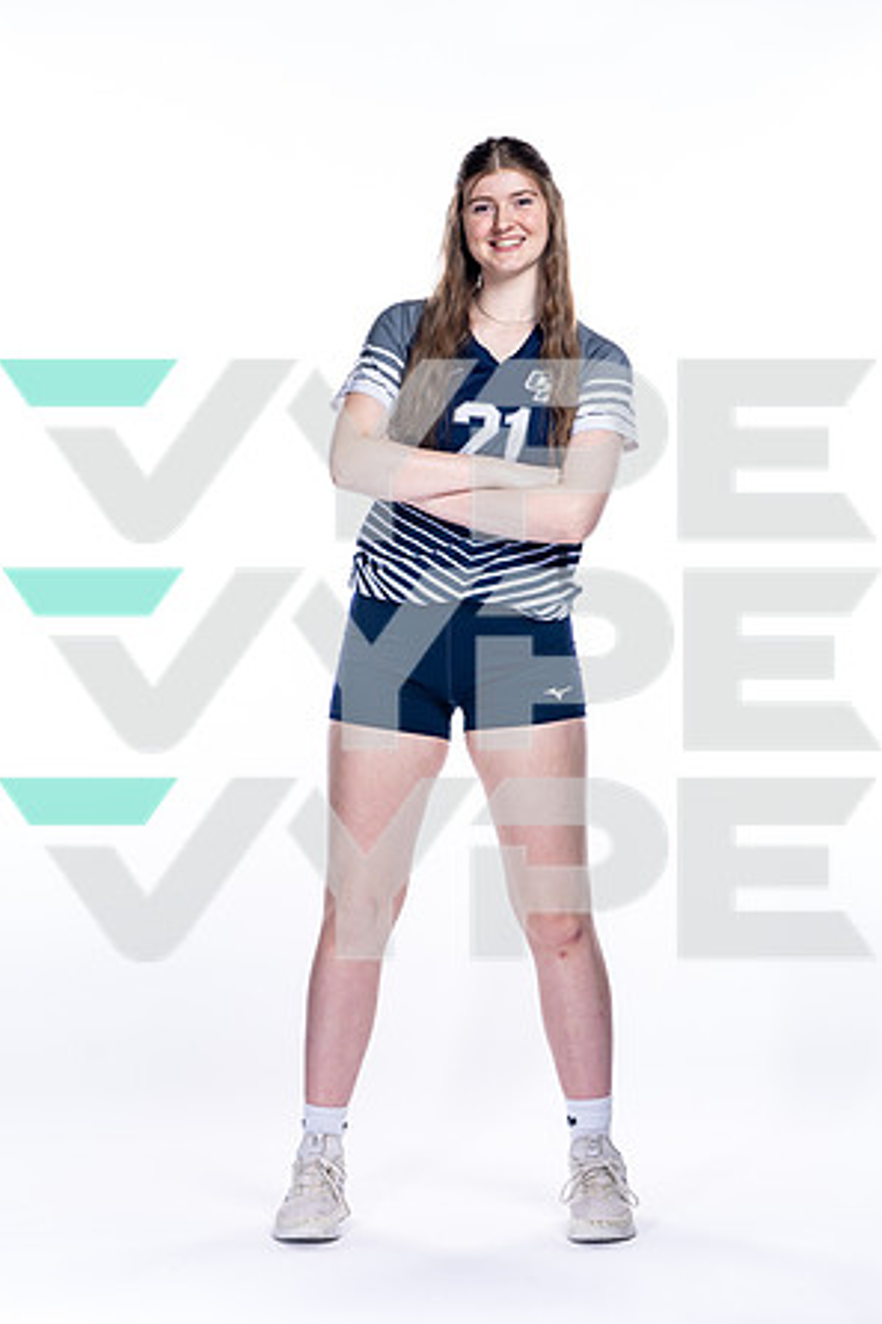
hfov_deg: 13.2
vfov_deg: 19.6
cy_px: 662
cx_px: 442
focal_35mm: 104
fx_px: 3825
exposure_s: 1/250
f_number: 5.6
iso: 400
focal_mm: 103
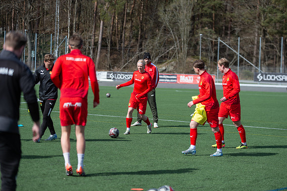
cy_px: 96
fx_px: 892
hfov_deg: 18.3
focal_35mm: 112
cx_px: 144
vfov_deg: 12.2
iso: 100
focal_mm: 112
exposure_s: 1/1600
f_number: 3.2
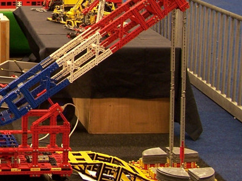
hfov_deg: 16.3
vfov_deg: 12.7
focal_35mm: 115
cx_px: -64
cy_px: 6
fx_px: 804
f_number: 2.9
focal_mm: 7.1
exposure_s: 1/2
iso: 80
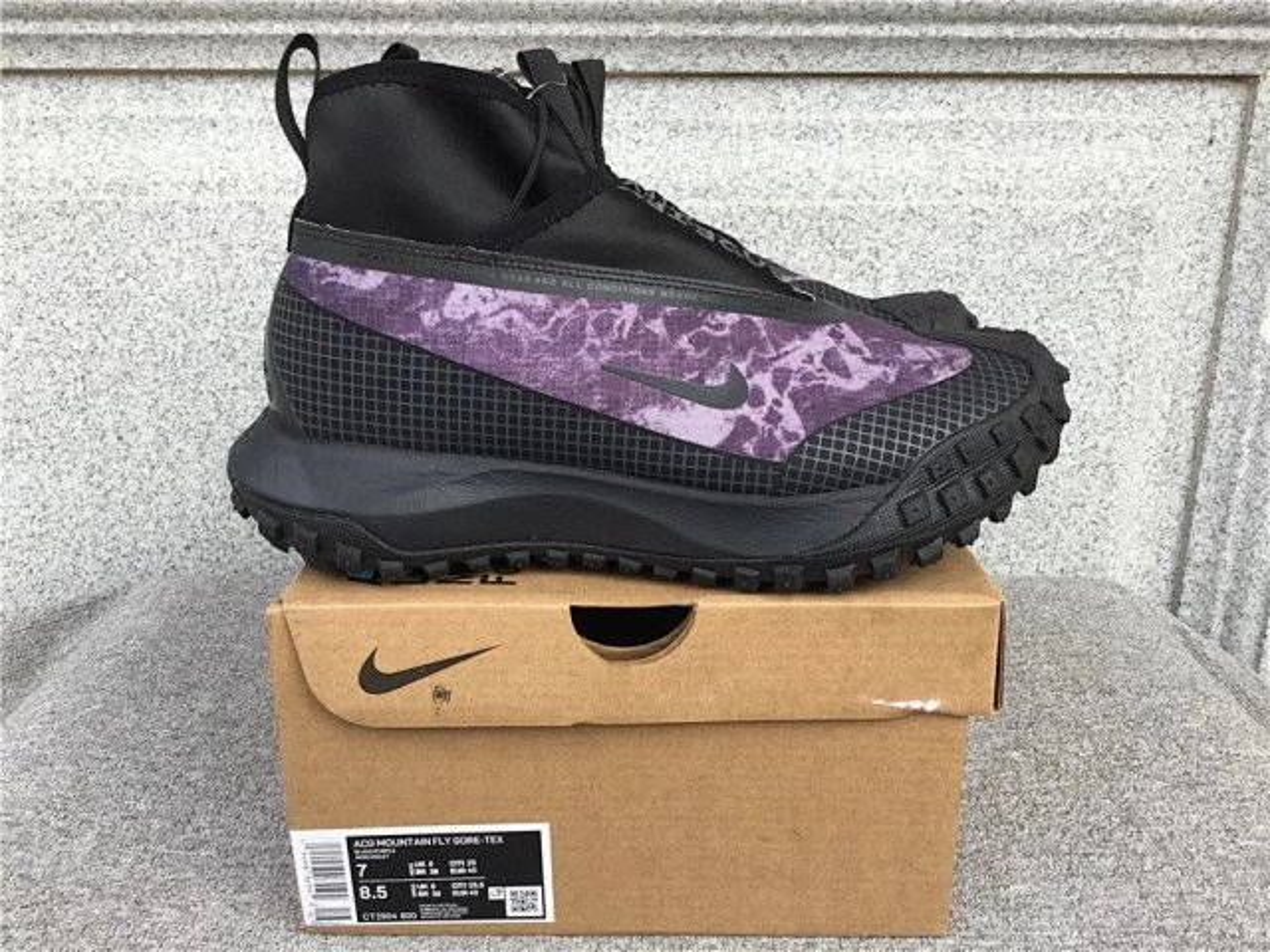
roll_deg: +0.5
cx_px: 635
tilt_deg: -17.2
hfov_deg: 58.4
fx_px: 1137
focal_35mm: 31
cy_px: 476
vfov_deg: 45.4
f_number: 2.4
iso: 25
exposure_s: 1/228
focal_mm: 3.3
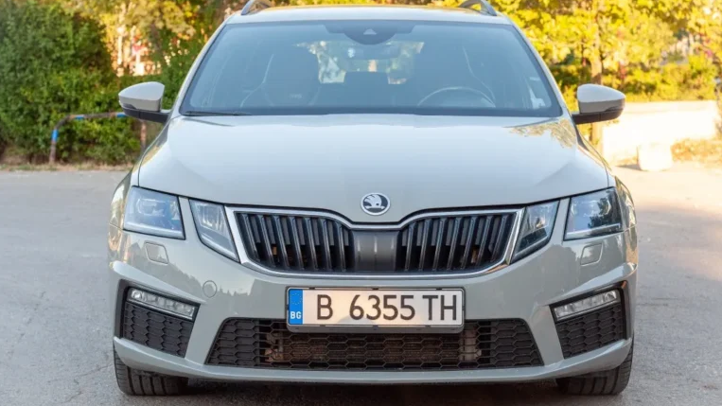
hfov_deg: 26.9
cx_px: 360
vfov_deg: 15.3
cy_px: 212
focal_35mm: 79
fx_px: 1512
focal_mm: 50
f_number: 5.6
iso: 800
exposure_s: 1/500
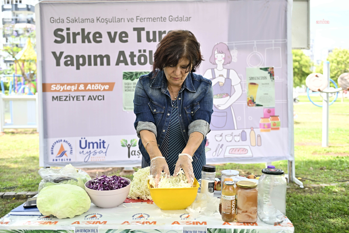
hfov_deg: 50.7
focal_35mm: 38
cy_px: 116
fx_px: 368
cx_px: 174
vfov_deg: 35.1
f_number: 3.2
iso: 200
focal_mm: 38
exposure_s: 1/640
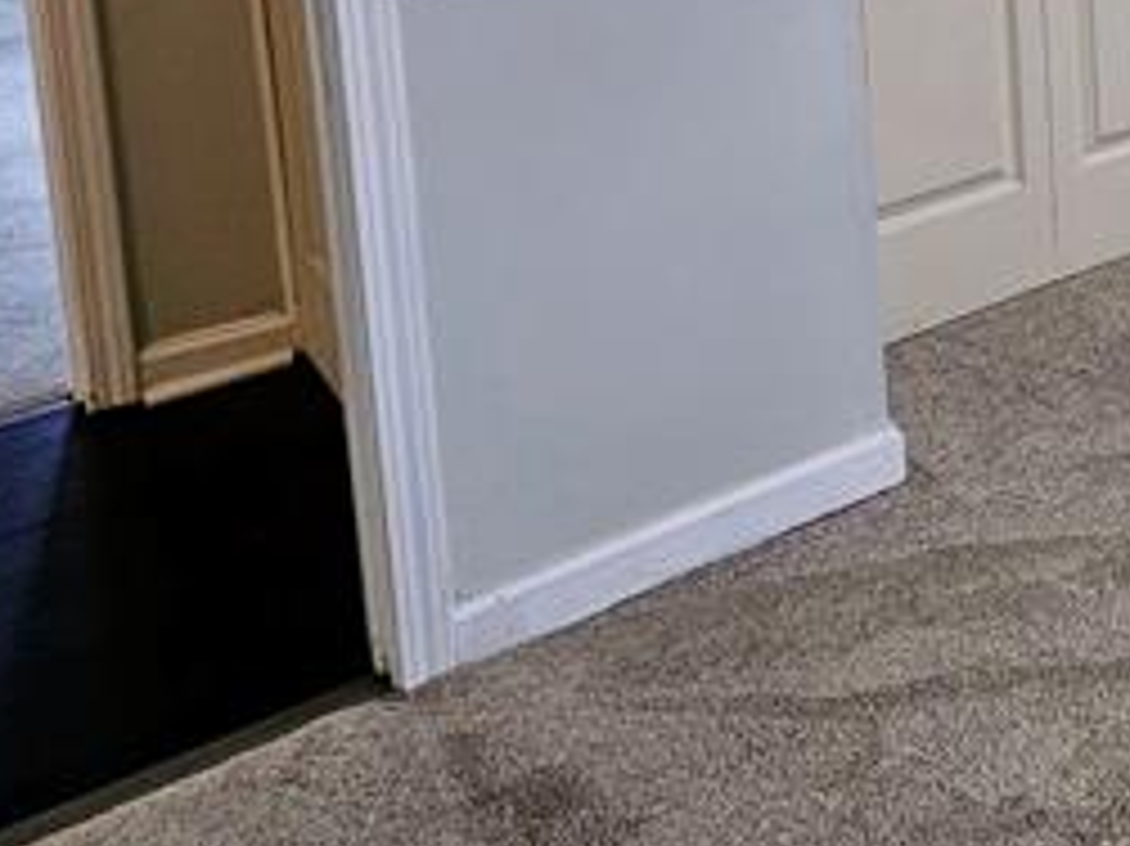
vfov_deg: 23.3
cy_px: -346
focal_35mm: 53
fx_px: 1729
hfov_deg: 27.6
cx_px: 1598
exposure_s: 1/60
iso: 125
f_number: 2.2
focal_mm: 2.2
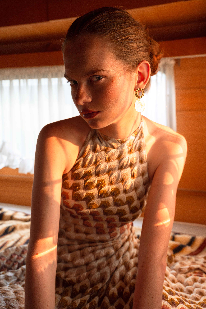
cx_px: 103
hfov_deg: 38.6
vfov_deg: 55.4
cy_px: 154
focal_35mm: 34
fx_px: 294
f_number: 5
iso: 400
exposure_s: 1/125
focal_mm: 34.3
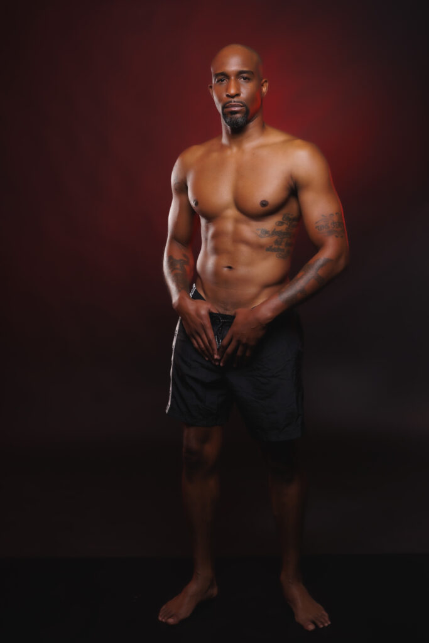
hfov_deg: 27.0
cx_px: 214
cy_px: 322
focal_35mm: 50
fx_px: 893
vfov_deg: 39.6
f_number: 8
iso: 100
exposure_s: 1/125
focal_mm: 50
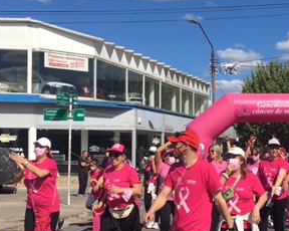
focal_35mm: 63
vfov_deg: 24.1
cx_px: 186
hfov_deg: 29.9
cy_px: 141
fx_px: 538
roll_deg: -0.9
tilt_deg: +2.3
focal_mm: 4.15
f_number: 2.2
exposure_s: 1/2481
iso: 25
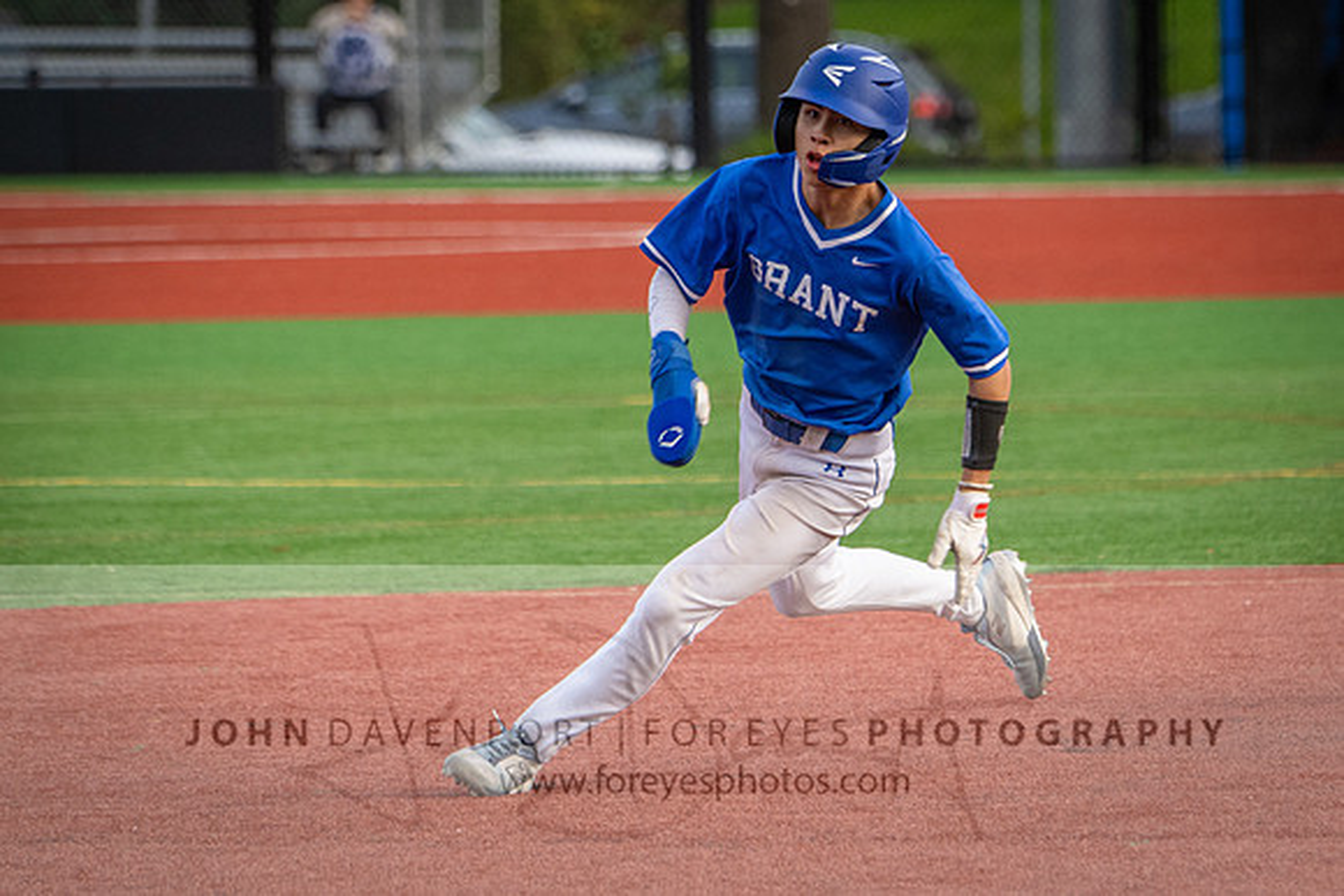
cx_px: 934
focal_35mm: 490
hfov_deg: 4.2
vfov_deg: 2.8
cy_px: 364
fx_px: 18305
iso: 800
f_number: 5.6
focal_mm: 280
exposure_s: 1/1000
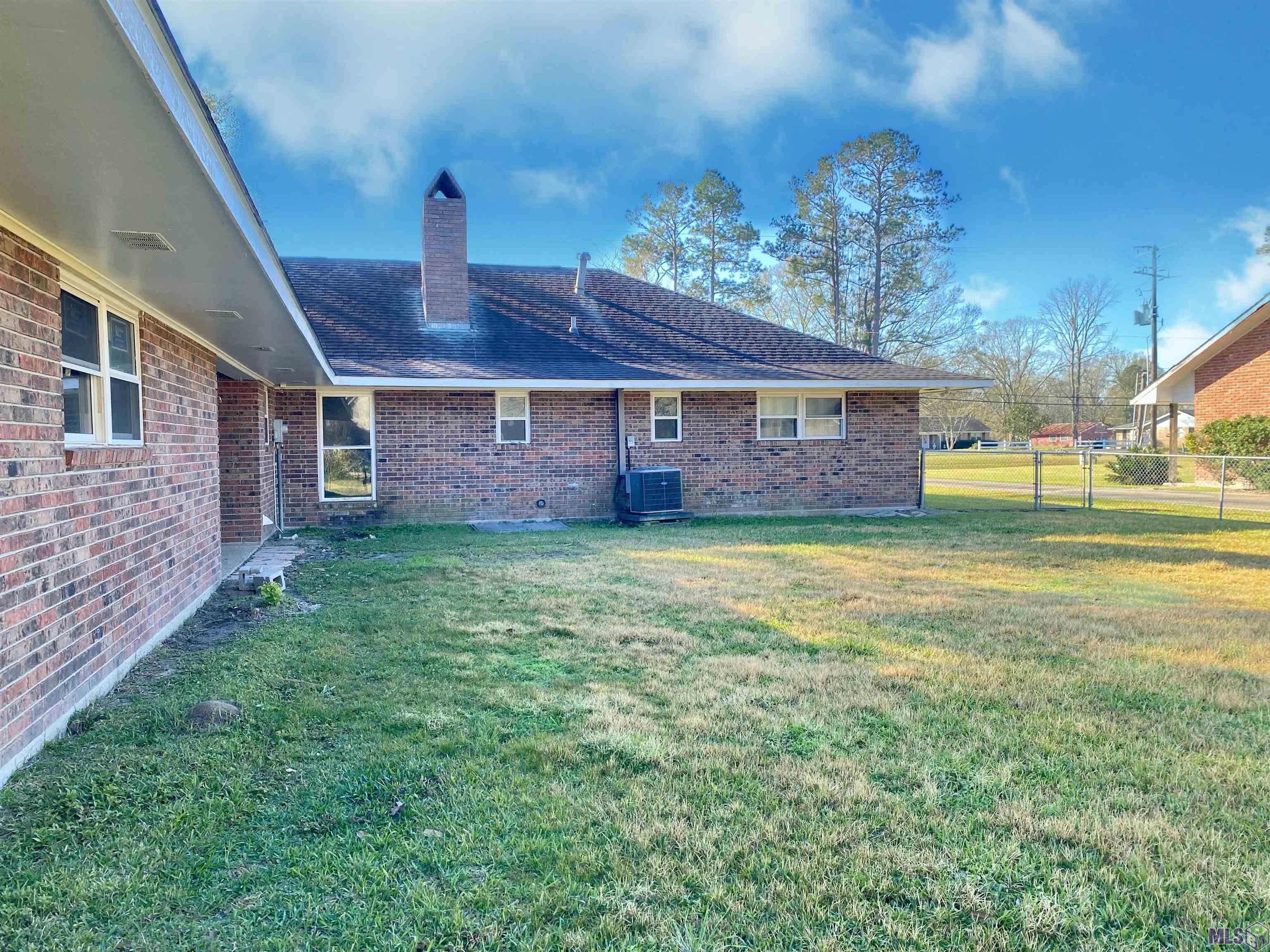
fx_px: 954
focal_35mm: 26
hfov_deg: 67.3
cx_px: 635
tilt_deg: -1.6
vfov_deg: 53.1
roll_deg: +0.6
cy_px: 476
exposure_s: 1/265
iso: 32
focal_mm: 4.25
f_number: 1.8
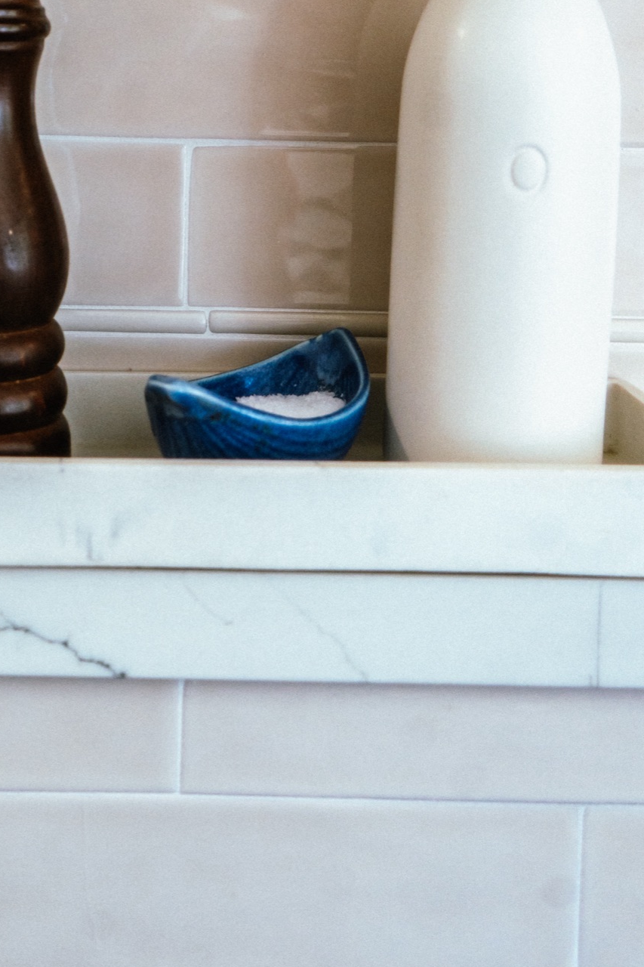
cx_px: 140
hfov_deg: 23.9
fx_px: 1503
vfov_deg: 33.5
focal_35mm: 56
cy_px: 70
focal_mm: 28
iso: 640
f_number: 4.5
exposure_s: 1/100
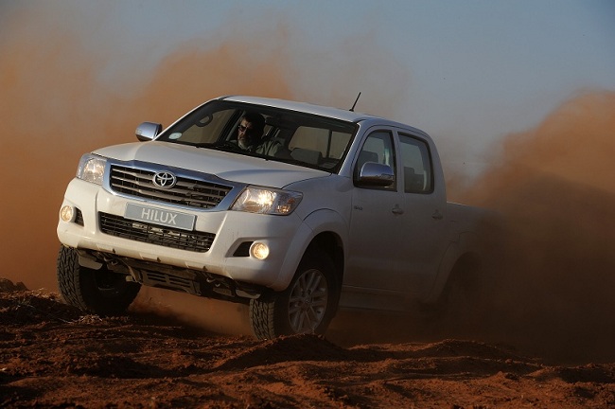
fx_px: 2731
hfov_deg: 12.9
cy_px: 204
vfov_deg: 8.6
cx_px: 308
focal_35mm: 160
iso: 200
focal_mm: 160
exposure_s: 1/500
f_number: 11
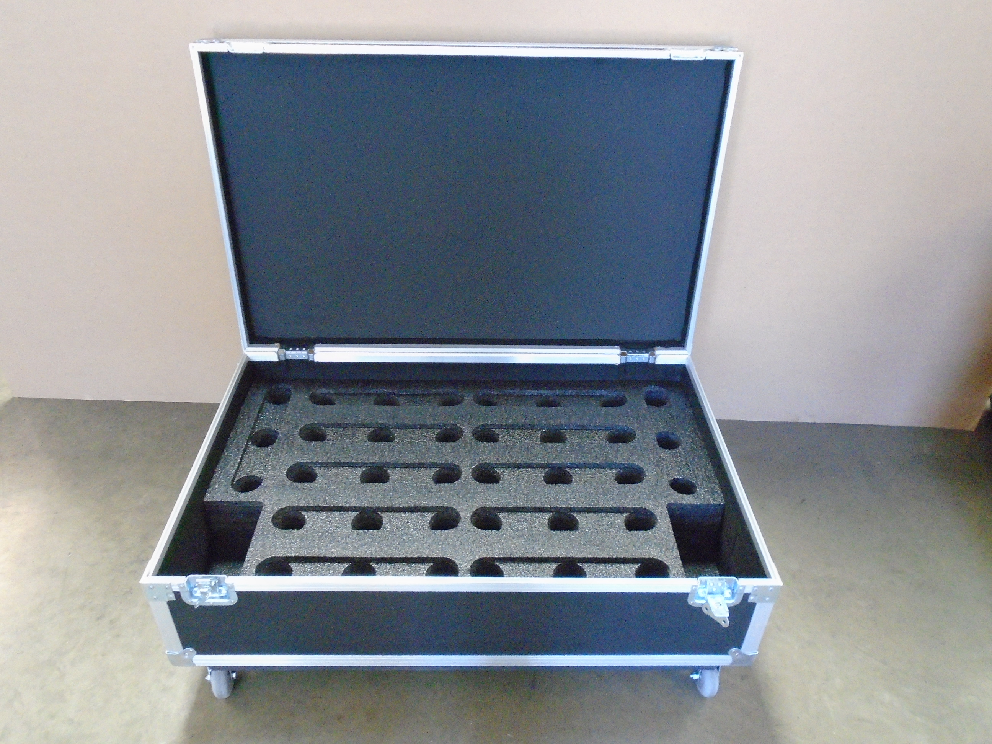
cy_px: 372
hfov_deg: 67.3
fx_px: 745
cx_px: 496
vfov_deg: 53.1
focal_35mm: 26
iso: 800
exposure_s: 1/30
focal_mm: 4.6
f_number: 3.2
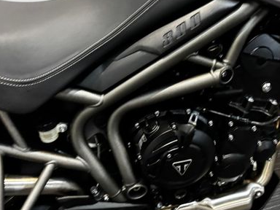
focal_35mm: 40
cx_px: 184
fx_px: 324
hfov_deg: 46.1
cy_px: 96
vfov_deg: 35.9
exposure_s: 1/33
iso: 1000
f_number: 1.78
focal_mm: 6.76
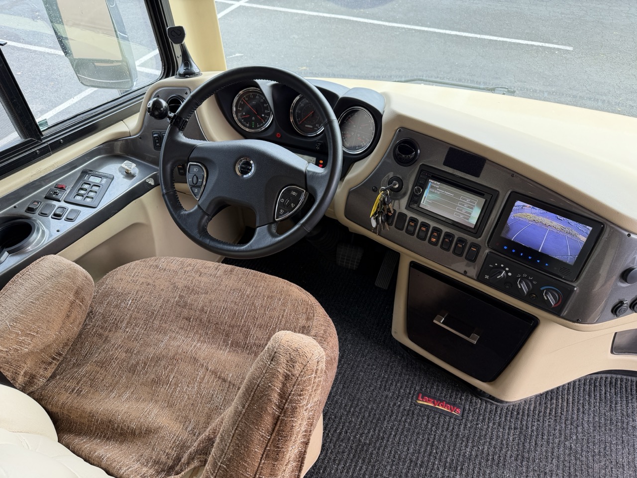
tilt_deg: -44.5
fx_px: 442
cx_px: 318
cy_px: 239
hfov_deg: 71.6
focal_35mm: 24
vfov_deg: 56.8
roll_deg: +4.2
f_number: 1.78
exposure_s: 1/149
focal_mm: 6.76
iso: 64
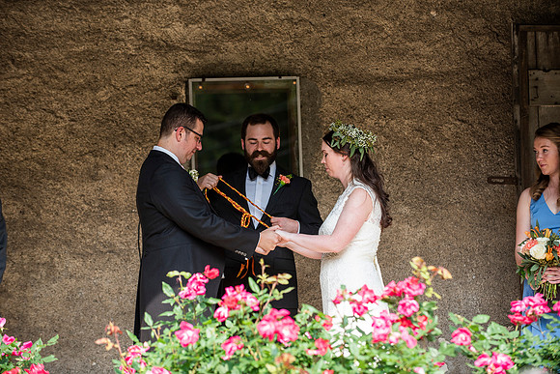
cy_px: 187
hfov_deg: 14.7
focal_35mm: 140
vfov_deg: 9.8
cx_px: 280
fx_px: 2178
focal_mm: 140
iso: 400
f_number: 3.5
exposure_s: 1/800
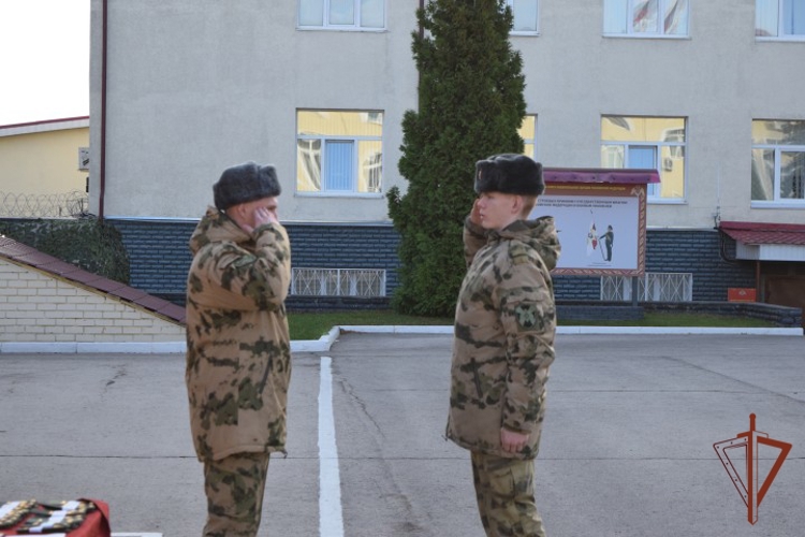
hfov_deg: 24.6
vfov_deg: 16.6
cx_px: 402
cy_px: 268
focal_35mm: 82
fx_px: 1845
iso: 800
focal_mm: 55
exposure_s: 1/800
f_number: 5.6
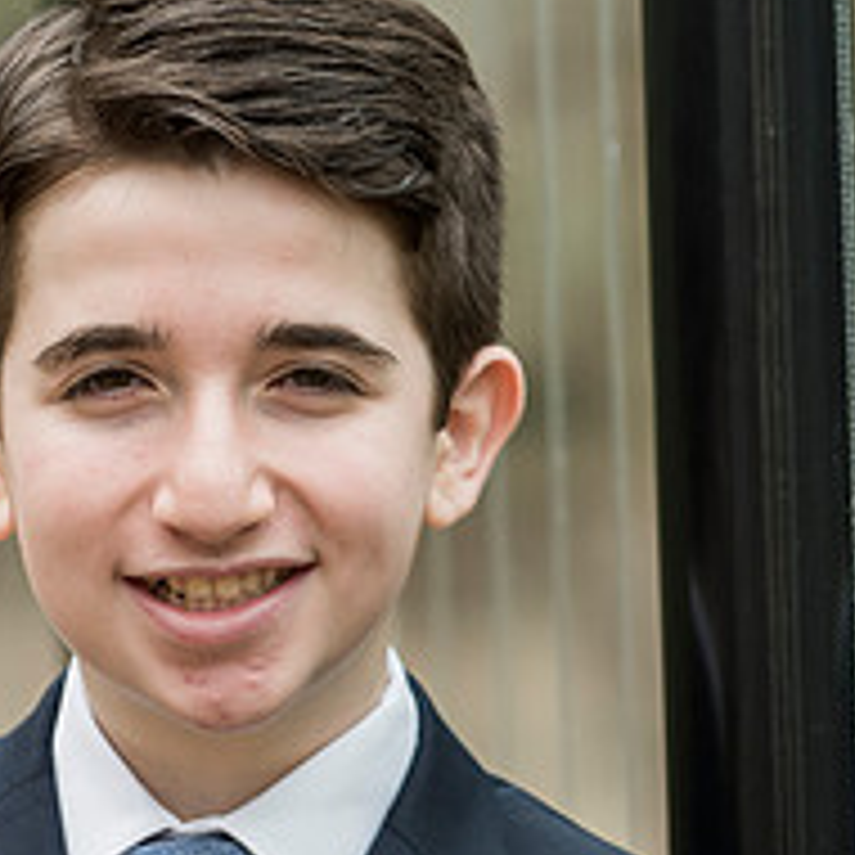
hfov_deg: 4.8
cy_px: 547
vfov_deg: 4.8
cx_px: 590
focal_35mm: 364
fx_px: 10172
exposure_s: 1/800
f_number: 3.5
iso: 400
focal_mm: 140
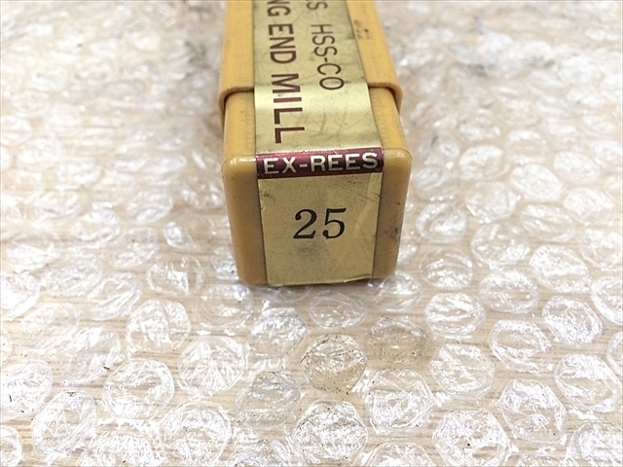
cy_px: 234
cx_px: 312
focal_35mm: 29
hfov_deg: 61.7
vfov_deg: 48.2
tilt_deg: -46.3
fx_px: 522
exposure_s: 1/30
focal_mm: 4.15
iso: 125
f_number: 2.2
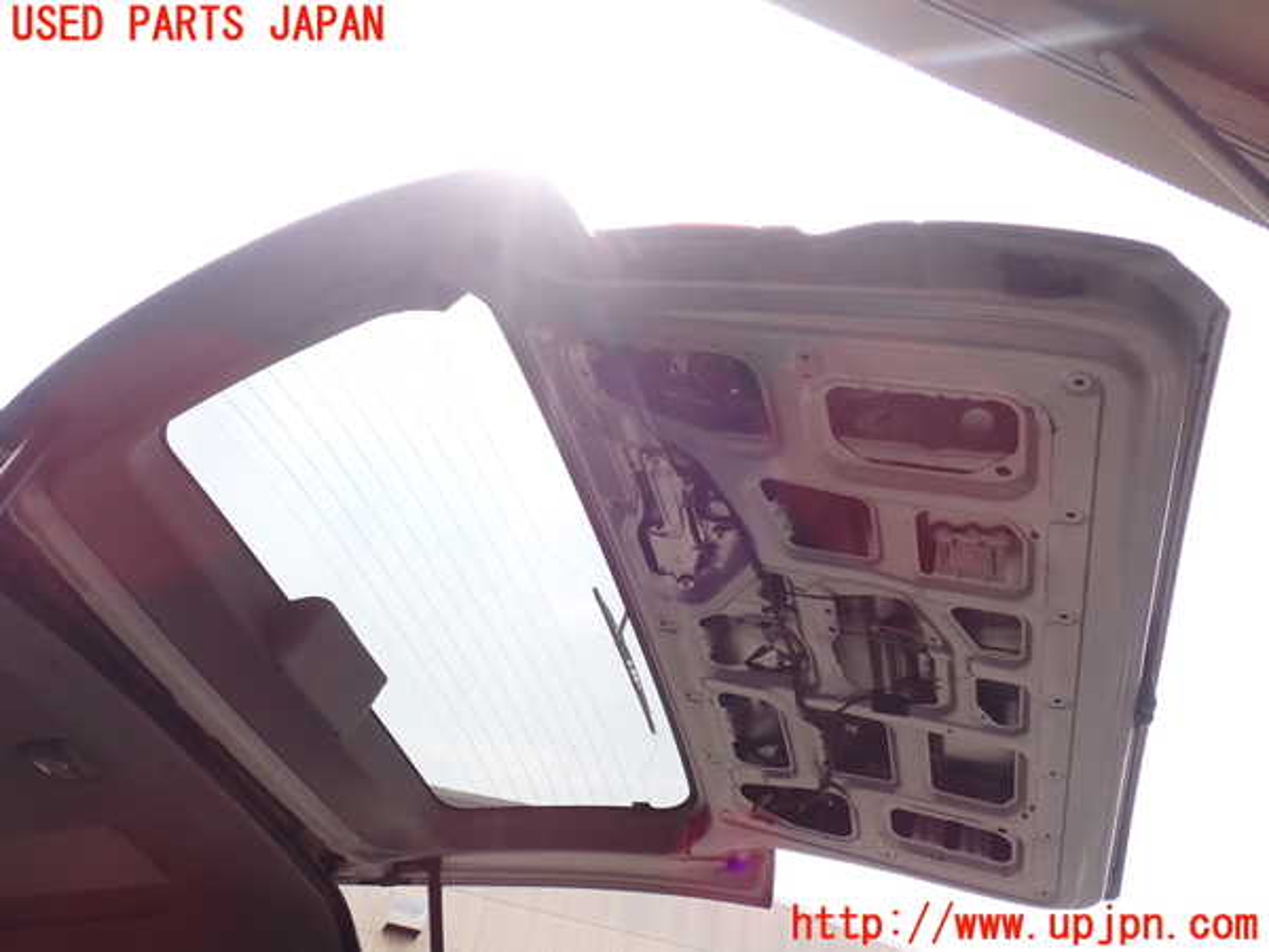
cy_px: 476
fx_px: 1100
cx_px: 634
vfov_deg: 46.8
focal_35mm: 30
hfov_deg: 60.0
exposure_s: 1/500
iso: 100
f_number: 3.2
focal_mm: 5.4
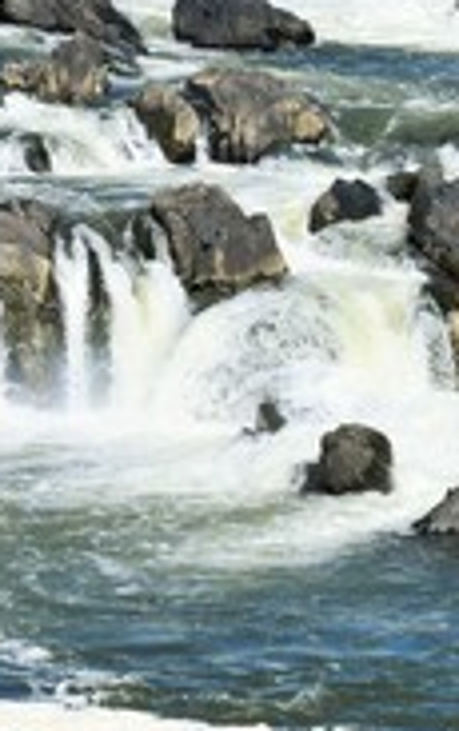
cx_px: -267
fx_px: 5115
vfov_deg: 8.1
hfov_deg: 5.1
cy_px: 90
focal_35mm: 257
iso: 200
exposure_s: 1/500
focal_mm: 55
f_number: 11
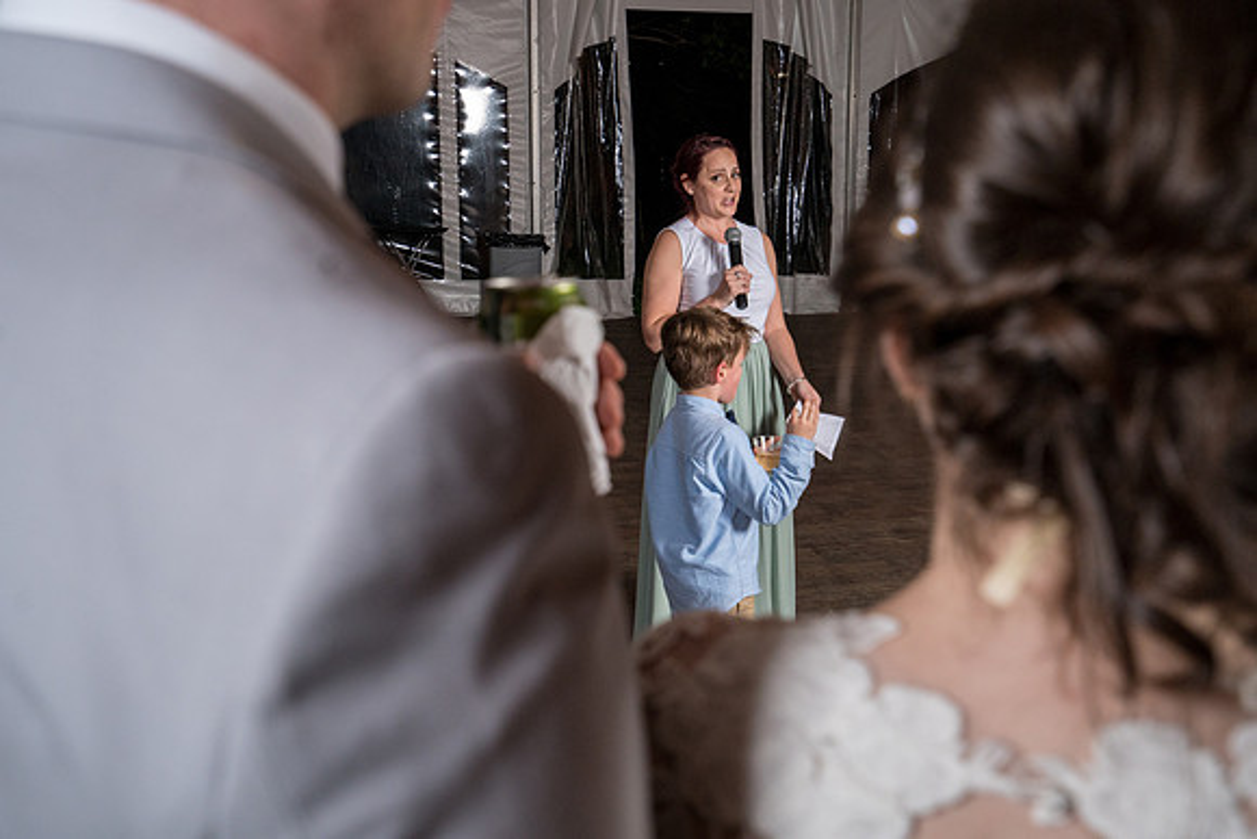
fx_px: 1284
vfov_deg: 36.2
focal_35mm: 37
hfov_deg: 52.2
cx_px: 628
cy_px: 420
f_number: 5
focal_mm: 35
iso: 2000
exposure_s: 1/200
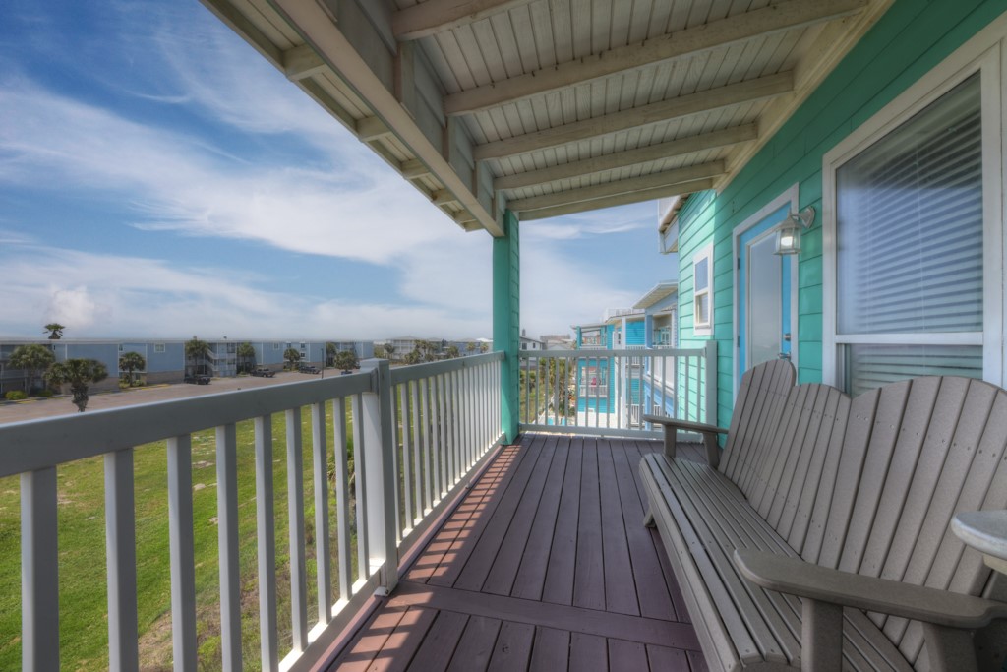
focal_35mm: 12
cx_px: 504
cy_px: 336
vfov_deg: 90.0
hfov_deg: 112.6
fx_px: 336
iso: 400
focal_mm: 12
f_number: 22
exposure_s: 1/90
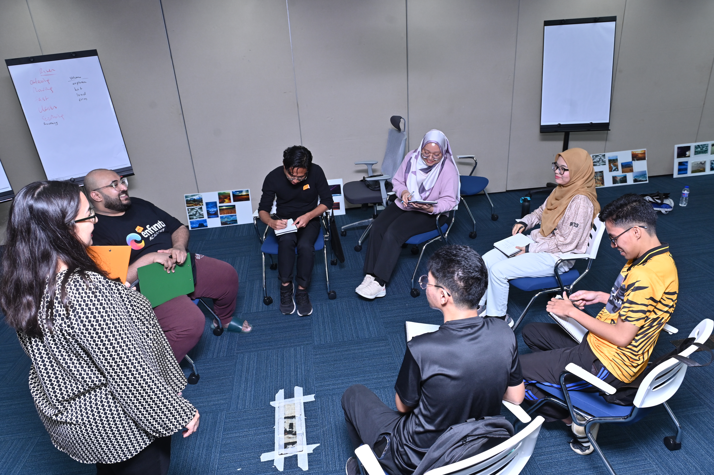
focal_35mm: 24
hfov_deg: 73.8
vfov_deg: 53.1
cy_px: 238
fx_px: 476
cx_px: 357
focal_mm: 24
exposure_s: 1/125
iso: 800
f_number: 5
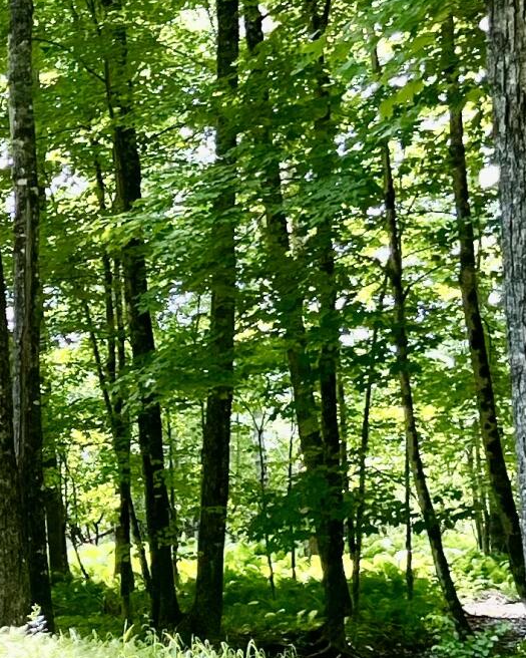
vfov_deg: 16.5
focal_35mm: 116
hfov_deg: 12.0
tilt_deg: +6.4
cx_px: -485
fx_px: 2257
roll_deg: +2.0
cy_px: 154
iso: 32
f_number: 1.6
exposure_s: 1/146
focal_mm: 5.1
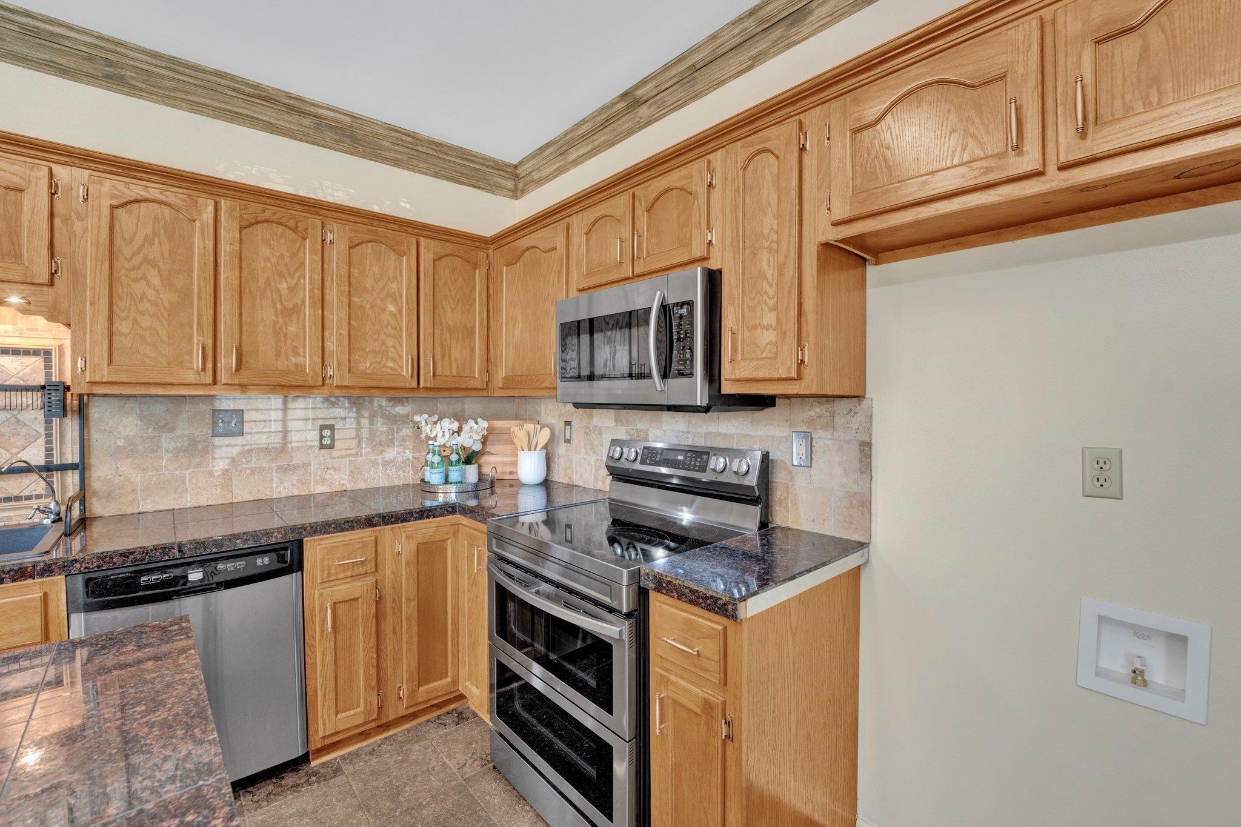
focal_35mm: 15
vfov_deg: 76.9
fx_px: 520
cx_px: 620
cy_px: 414
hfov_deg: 100.0
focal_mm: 15.1
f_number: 8
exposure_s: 1/8
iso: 1000
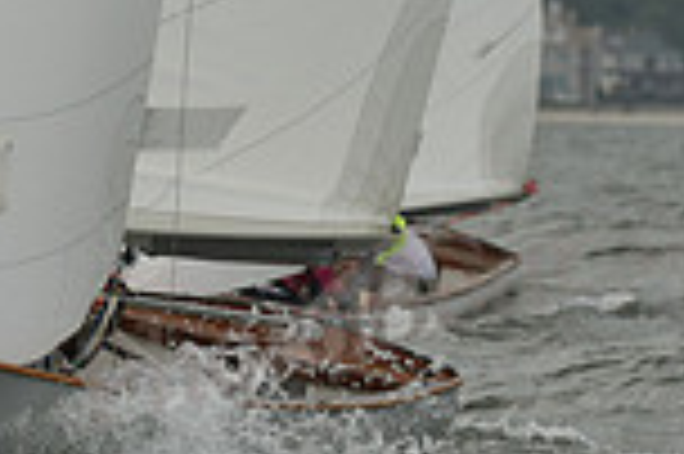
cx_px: -153
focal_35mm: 1108
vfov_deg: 1.2
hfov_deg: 1.9
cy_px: 142
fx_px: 21029
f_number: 7.1
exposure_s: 1/800
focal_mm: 290
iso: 400
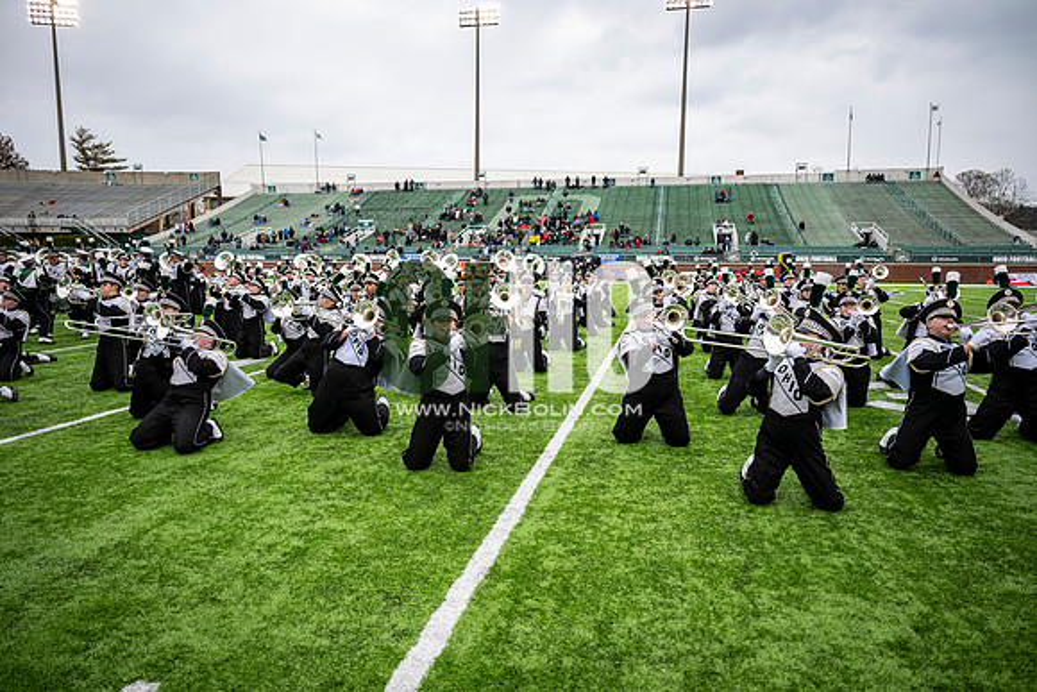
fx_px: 691
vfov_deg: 53.2
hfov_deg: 73.7
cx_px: 518
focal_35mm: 24
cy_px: 346
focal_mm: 24
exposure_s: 1/500
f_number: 2.8
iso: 100
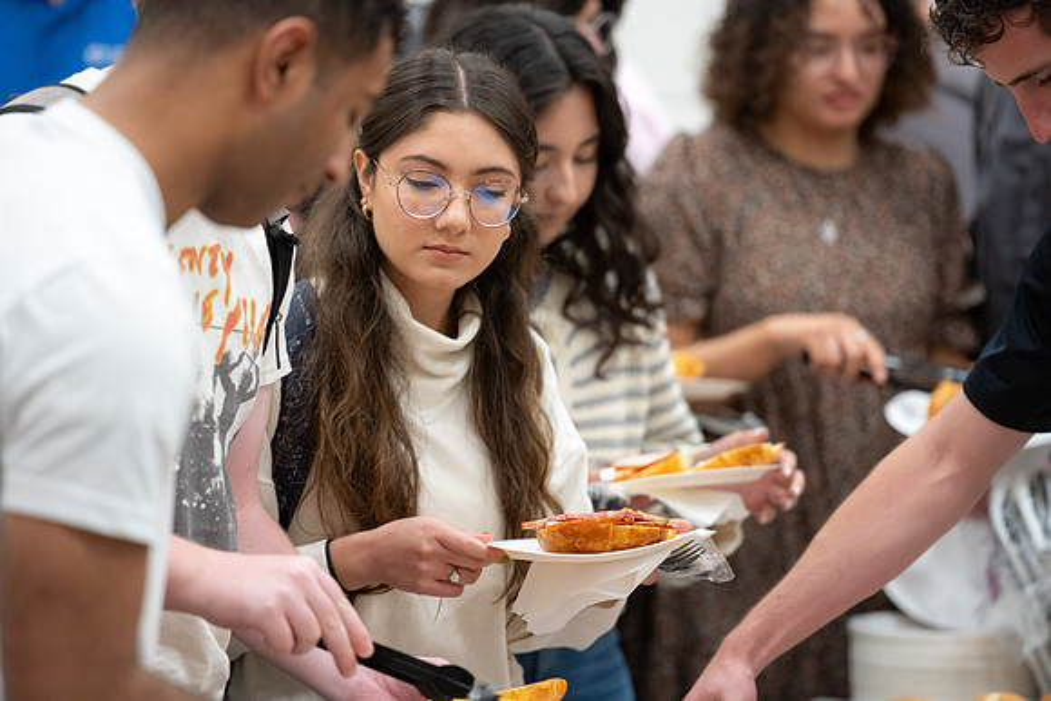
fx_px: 5694
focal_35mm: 195
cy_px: 350
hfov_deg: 10.5
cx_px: 526
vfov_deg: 7.0
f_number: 2.8
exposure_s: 1/250
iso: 1000
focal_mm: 195
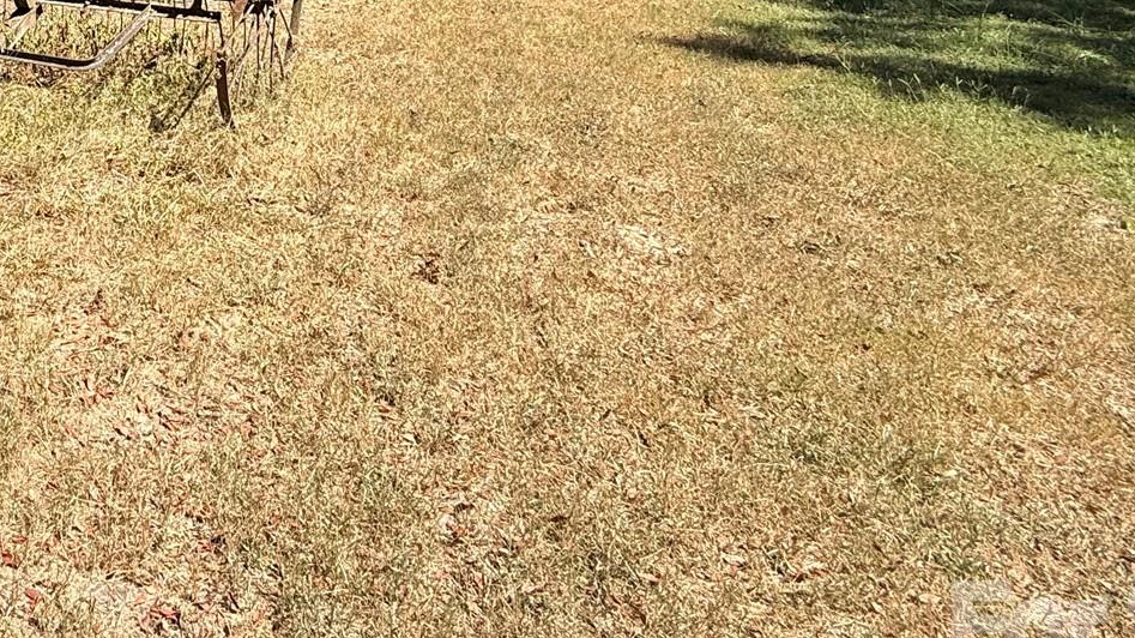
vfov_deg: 30.7
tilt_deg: -1.9
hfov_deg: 52.1
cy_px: -106
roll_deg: +2.2
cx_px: 107
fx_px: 993
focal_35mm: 33
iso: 50
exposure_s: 1/742
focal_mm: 2.22
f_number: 2.2
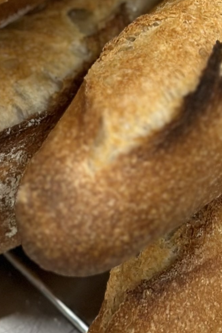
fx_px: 1878
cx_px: 111
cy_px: -255
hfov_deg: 6.8
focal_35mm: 203
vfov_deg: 9.7
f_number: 1.78
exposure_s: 1/50
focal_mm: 6.86
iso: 160
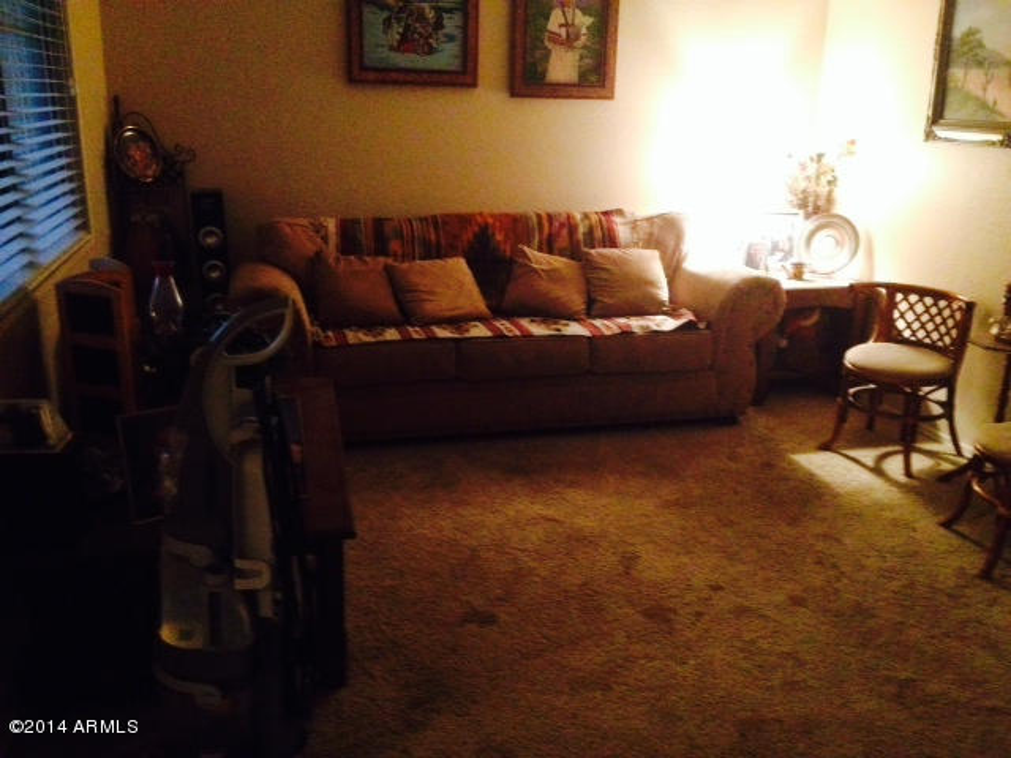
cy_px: 379
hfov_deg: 52.6
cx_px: 506
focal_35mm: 35
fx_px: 1022
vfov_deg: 40.7
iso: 800
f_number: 2.4
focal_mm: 4.28
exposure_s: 1/15
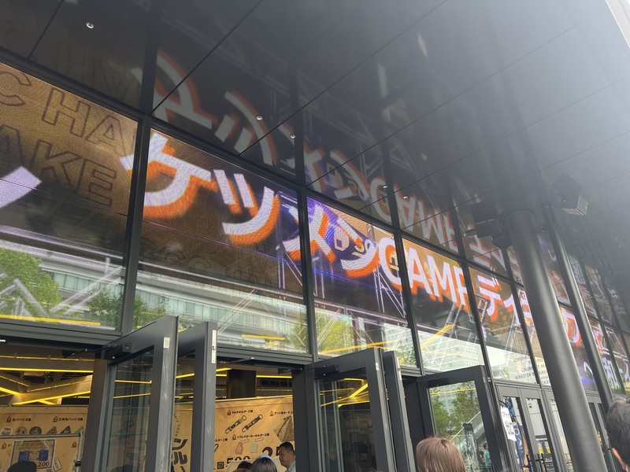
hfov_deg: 67.3
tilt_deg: +25.6
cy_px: 236
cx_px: 315
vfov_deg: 53.1
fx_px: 473
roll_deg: +5.8
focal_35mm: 26
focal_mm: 5.7
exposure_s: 1/121
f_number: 1.5
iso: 40
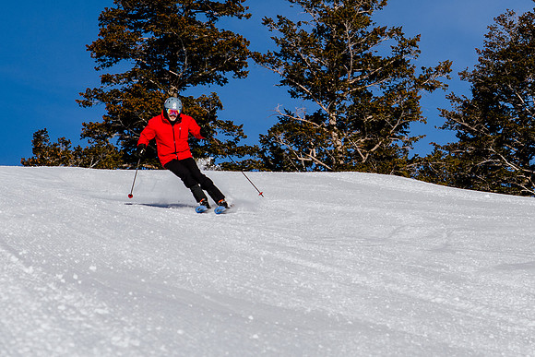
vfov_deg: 6.7
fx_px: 3036
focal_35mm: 204
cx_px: 342
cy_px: 123
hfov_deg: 10.1
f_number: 8
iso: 160
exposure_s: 1/1000
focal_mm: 78
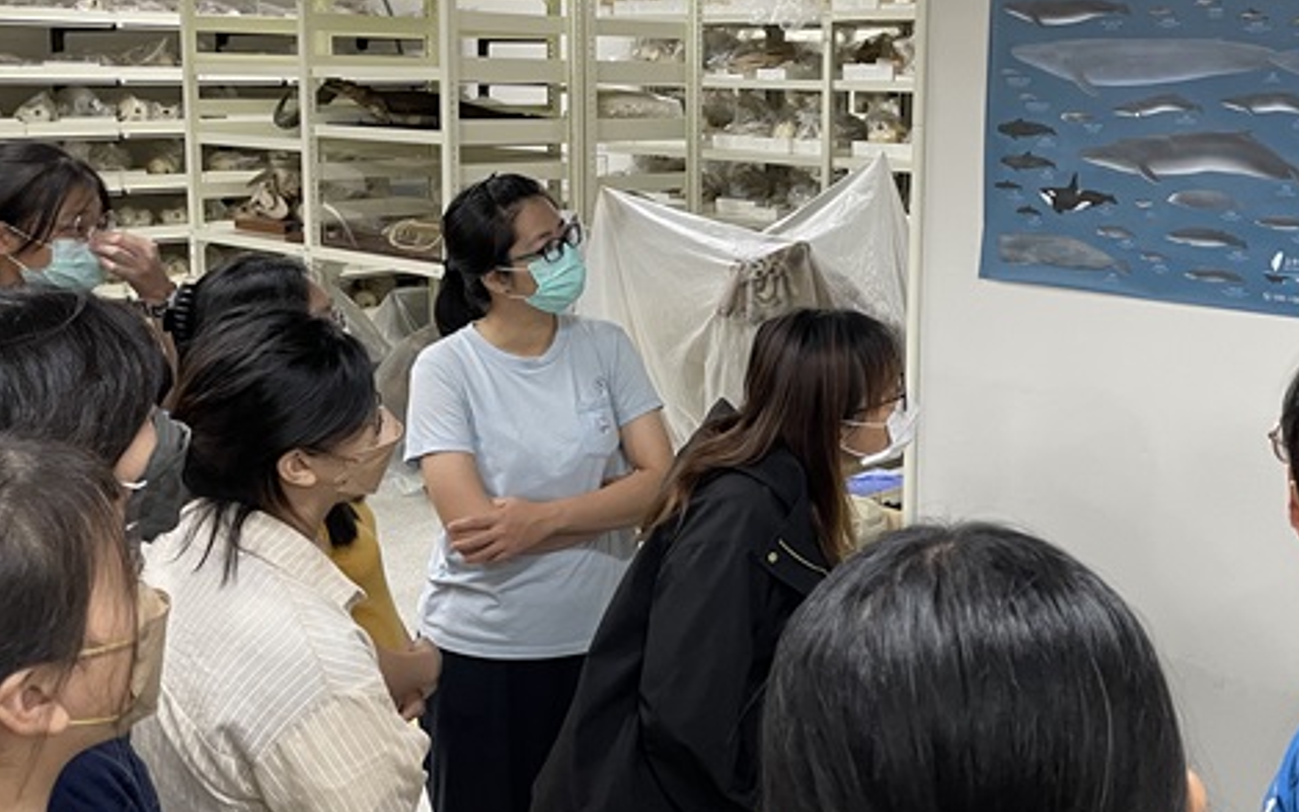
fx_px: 1558
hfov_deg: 44.9
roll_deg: +0.0
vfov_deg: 29.1
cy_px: 302
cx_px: 813
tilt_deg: -8.5
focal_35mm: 44
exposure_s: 1/60
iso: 160
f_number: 1.6
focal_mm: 4.2
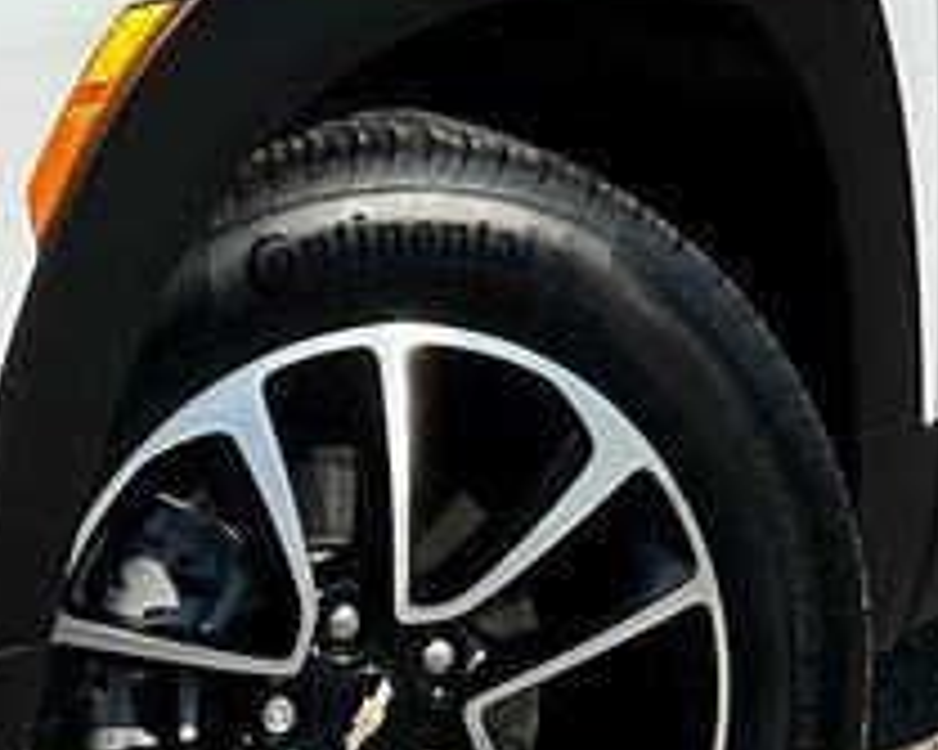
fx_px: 7964
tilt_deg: -2.9
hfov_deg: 6.7
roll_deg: +0.7
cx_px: 323
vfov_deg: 5.3
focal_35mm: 287
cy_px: -786
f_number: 1.78
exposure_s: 1/8197
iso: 64
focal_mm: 6.86
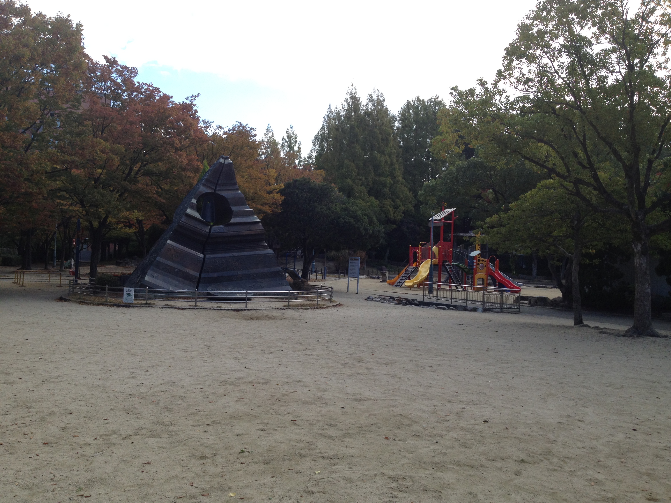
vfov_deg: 40.7
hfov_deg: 52.6
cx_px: 336
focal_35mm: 35
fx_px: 678
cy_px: 252
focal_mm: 4.28
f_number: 2.4
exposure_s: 1/642
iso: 50
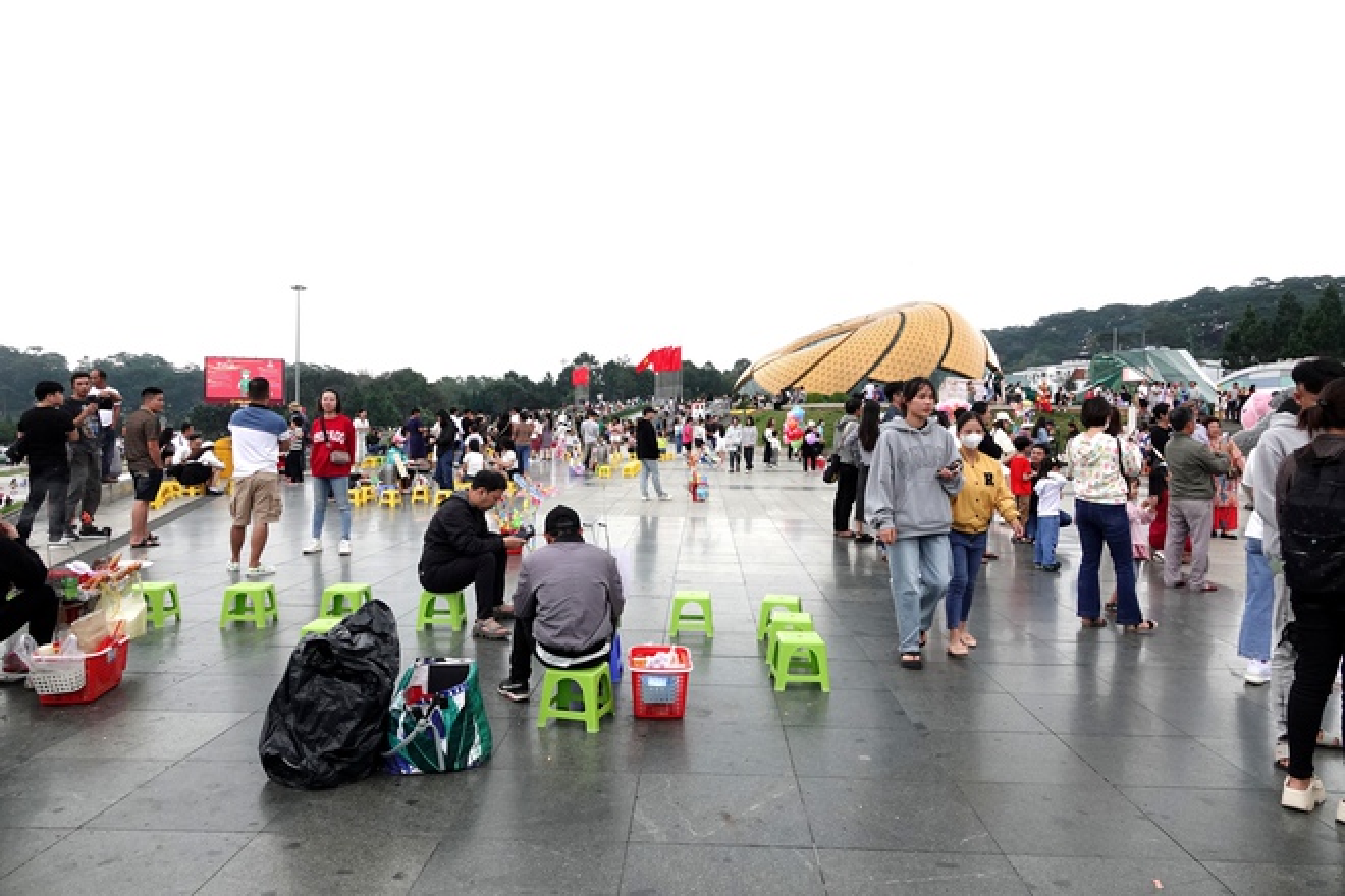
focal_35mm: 24
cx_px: 672
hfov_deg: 73.7
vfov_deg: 53.1
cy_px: 448
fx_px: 897
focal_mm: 8.8
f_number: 4.5
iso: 640
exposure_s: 1/80
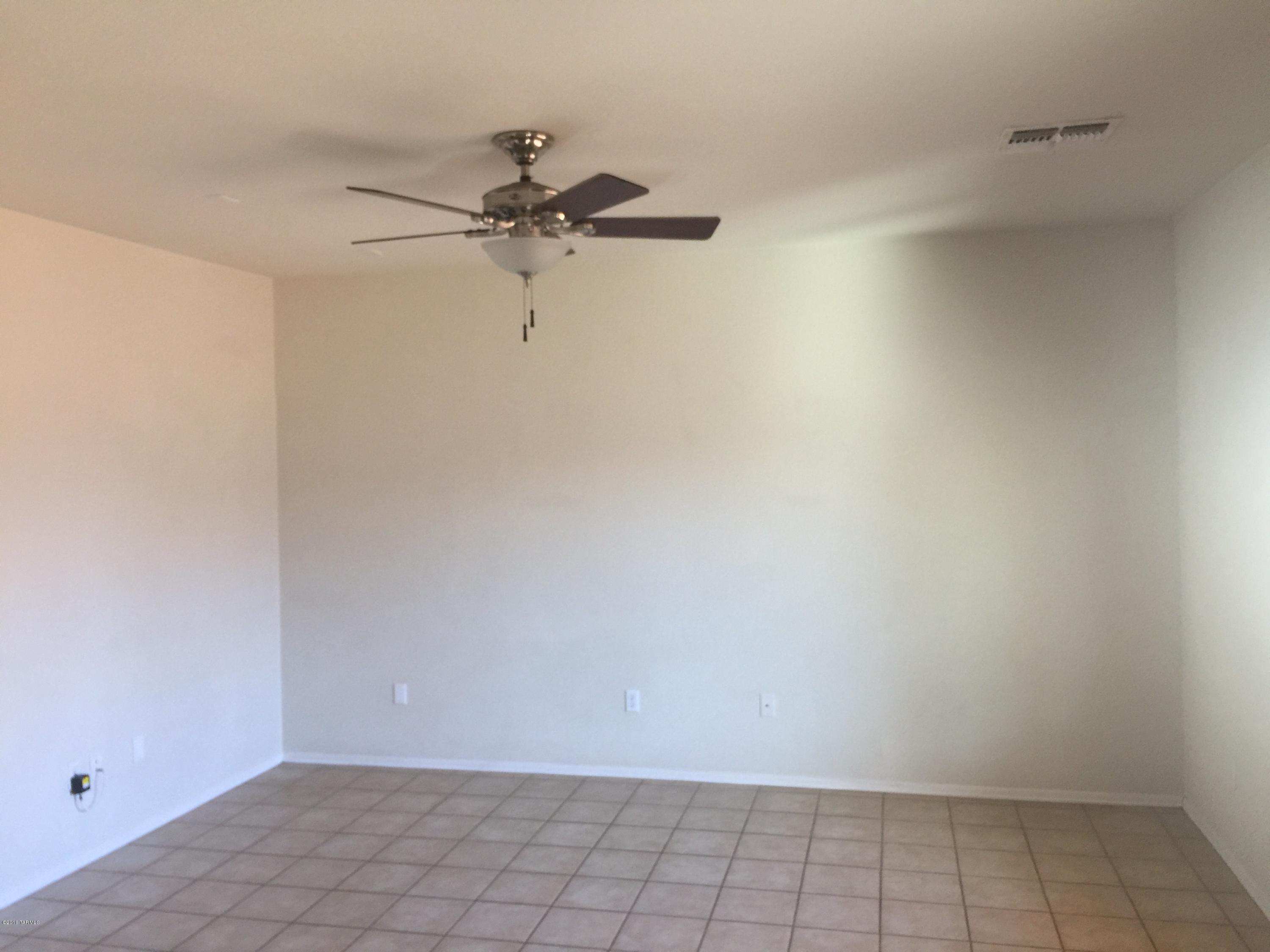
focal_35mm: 29
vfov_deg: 48.2
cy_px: 476
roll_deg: +0.3
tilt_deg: -2.7
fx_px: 1064
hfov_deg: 61.7
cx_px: 635
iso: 40
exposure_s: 1/30
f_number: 2.2
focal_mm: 4.15
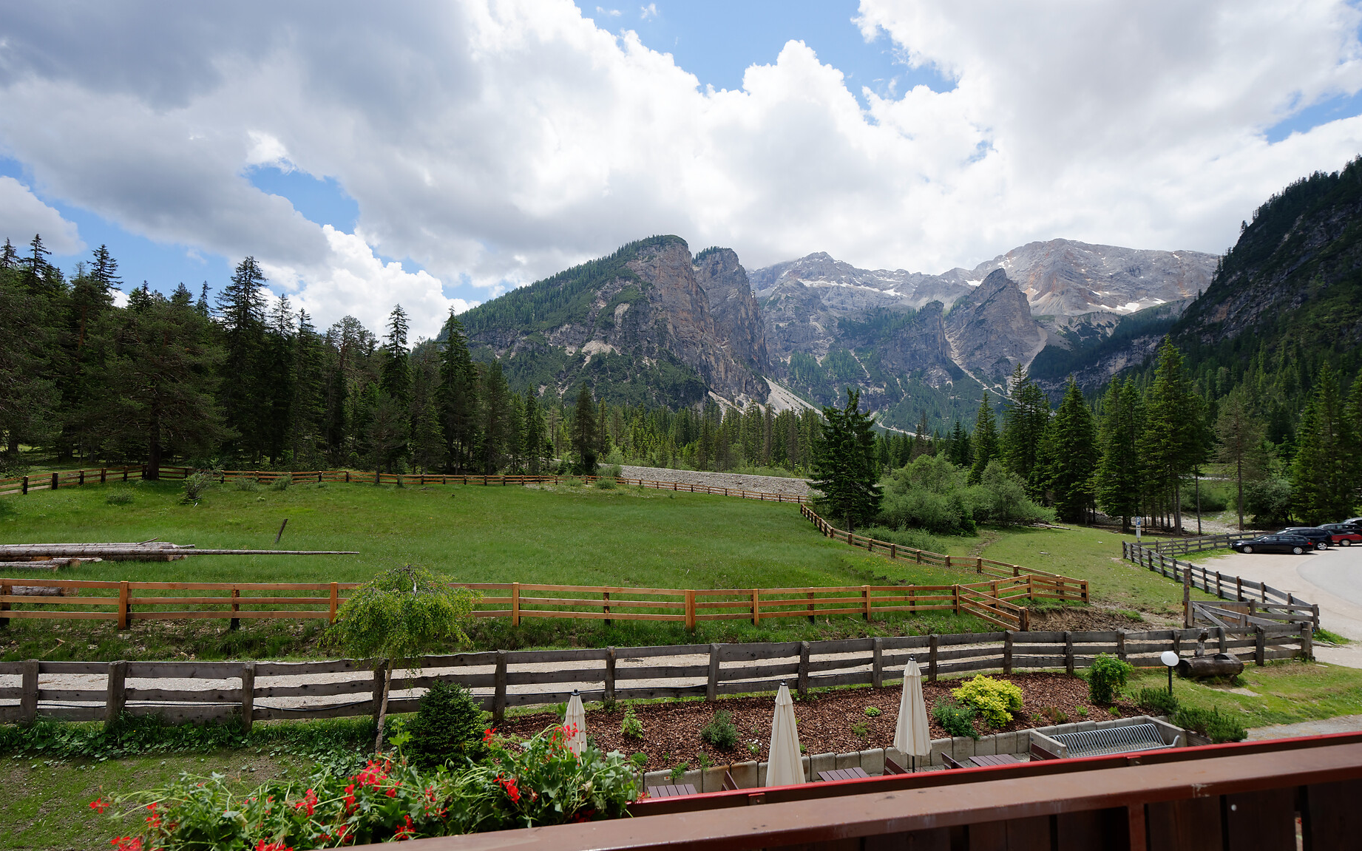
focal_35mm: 17
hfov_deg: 94.4
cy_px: 438
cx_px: 671
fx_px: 631
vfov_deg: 68.0
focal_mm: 16
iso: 100
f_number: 8
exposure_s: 1/250
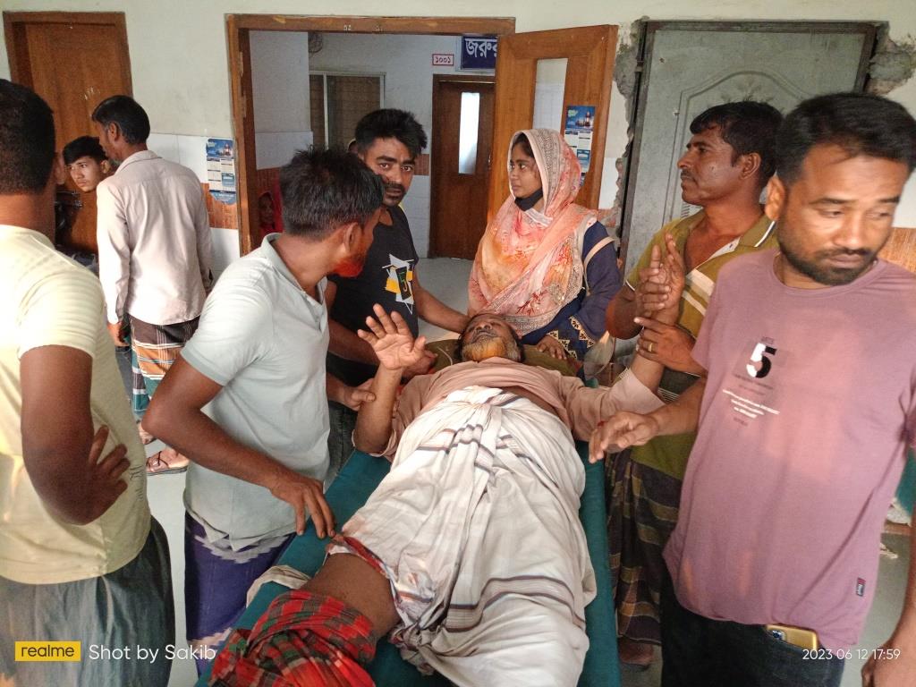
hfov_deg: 63.4
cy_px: 344
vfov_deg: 49.7
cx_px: 458
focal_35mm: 28
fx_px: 741
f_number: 1.79
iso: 4200
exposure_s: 1/100
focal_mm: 4.7
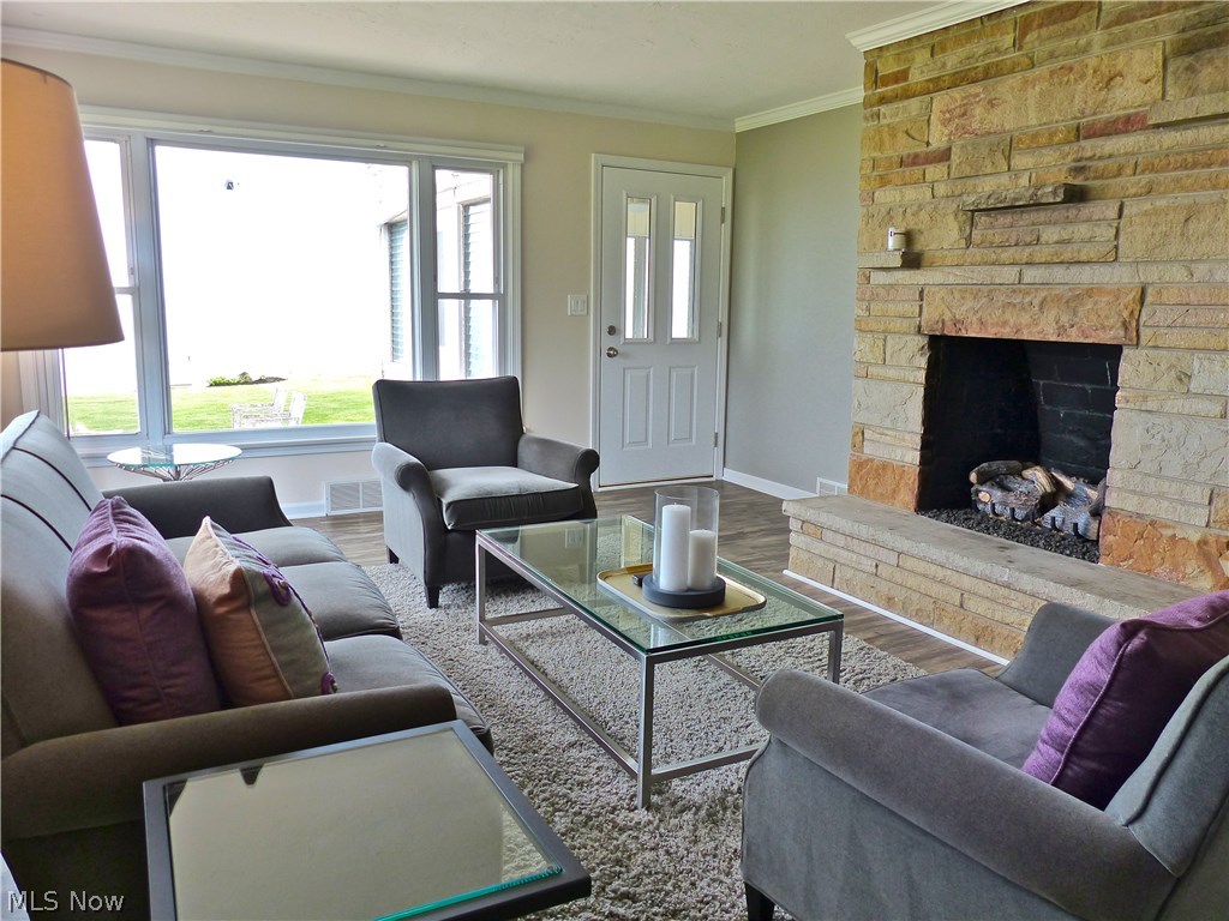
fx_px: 888
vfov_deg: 54.9
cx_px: 614
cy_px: 460
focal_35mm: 25
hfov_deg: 69.4
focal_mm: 4.5
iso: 200
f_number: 2.8
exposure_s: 1/160
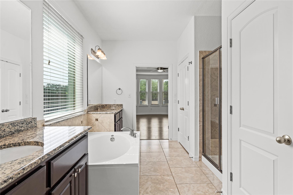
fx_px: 155
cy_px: 98
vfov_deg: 64.5
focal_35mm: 19
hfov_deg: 86.9
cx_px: 146
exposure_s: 1/20
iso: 160
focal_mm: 19
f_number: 8
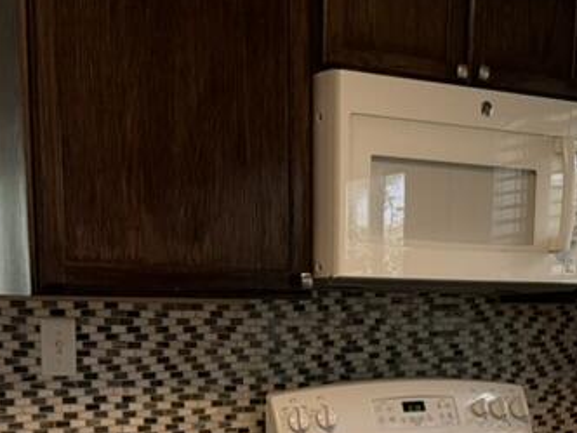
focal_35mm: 74
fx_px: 1233
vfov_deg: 18.7
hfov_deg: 26.2
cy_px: 537
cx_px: 389
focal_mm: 6.76
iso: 320
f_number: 1.78
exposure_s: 1/120
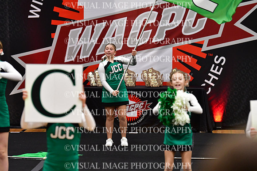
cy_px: 86
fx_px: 1549
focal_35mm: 217
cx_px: 128
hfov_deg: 9.5
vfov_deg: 6.3
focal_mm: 145
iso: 4000
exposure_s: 1/500
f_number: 3.5
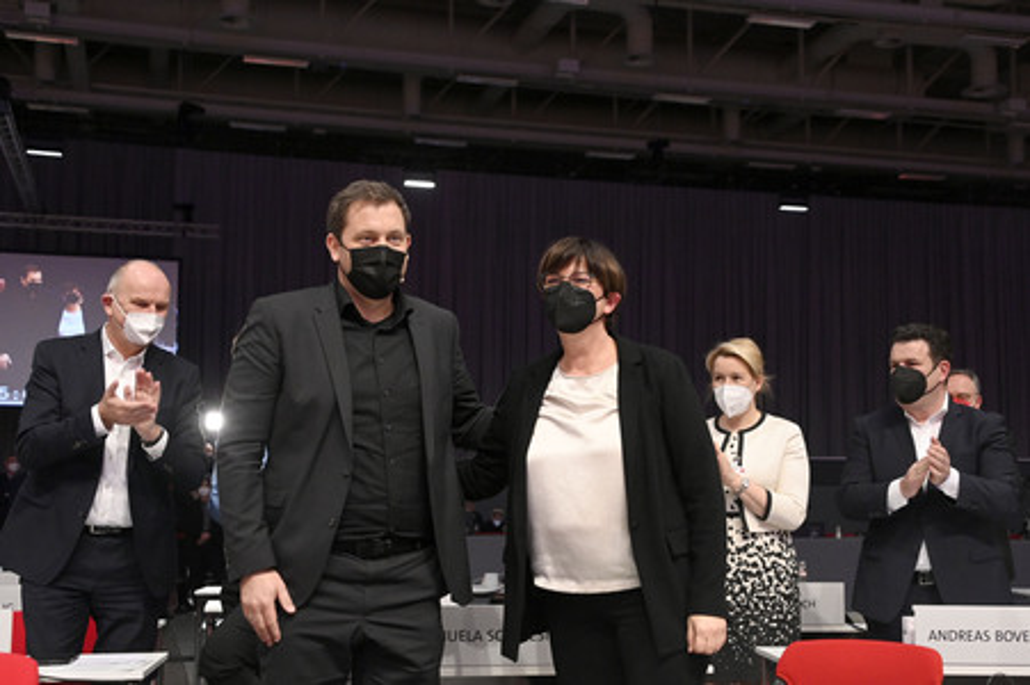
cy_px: 342
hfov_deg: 46.4
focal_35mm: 42
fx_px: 1201
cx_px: 515
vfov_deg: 31.8
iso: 5000
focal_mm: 42
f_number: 5.6
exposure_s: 1/320
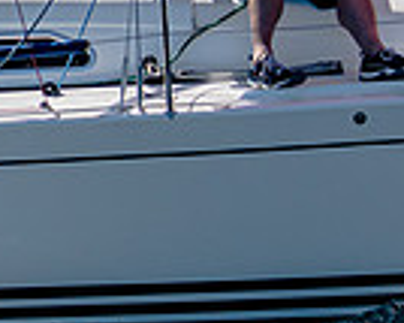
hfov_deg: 2.5
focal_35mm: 768
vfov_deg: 2.0
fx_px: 9176
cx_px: -304
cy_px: -126
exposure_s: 1/2000
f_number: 5
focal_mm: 120
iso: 200
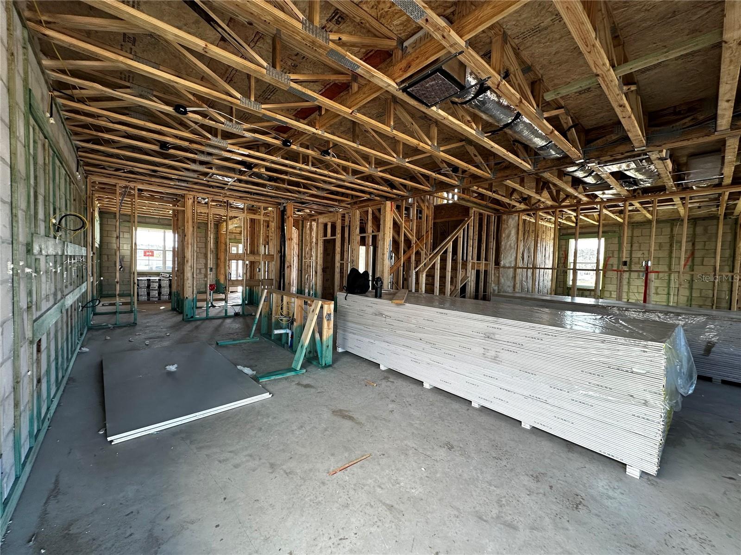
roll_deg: -2.1
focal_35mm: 14
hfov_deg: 102.1
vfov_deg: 85.7
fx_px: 300
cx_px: 370
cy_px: 278
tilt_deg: -2.4
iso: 100
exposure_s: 1/99
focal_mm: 2.22
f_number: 2.2
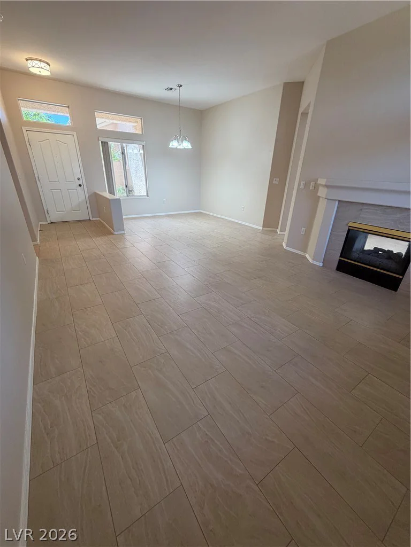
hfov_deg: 85.7
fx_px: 222
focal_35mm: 14
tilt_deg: -24.9
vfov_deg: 102.1
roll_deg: -1.8
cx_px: 206
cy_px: 274
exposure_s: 1/60
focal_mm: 2.22
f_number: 2.2
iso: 200
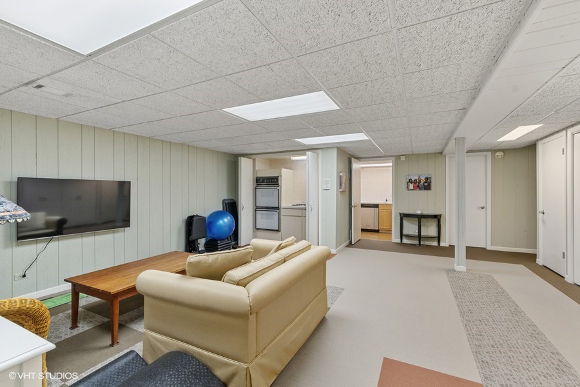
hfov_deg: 100.4
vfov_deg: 77.3
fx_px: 242
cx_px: 290
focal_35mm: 15
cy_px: 194
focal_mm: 10
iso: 200
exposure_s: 1/6
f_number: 8
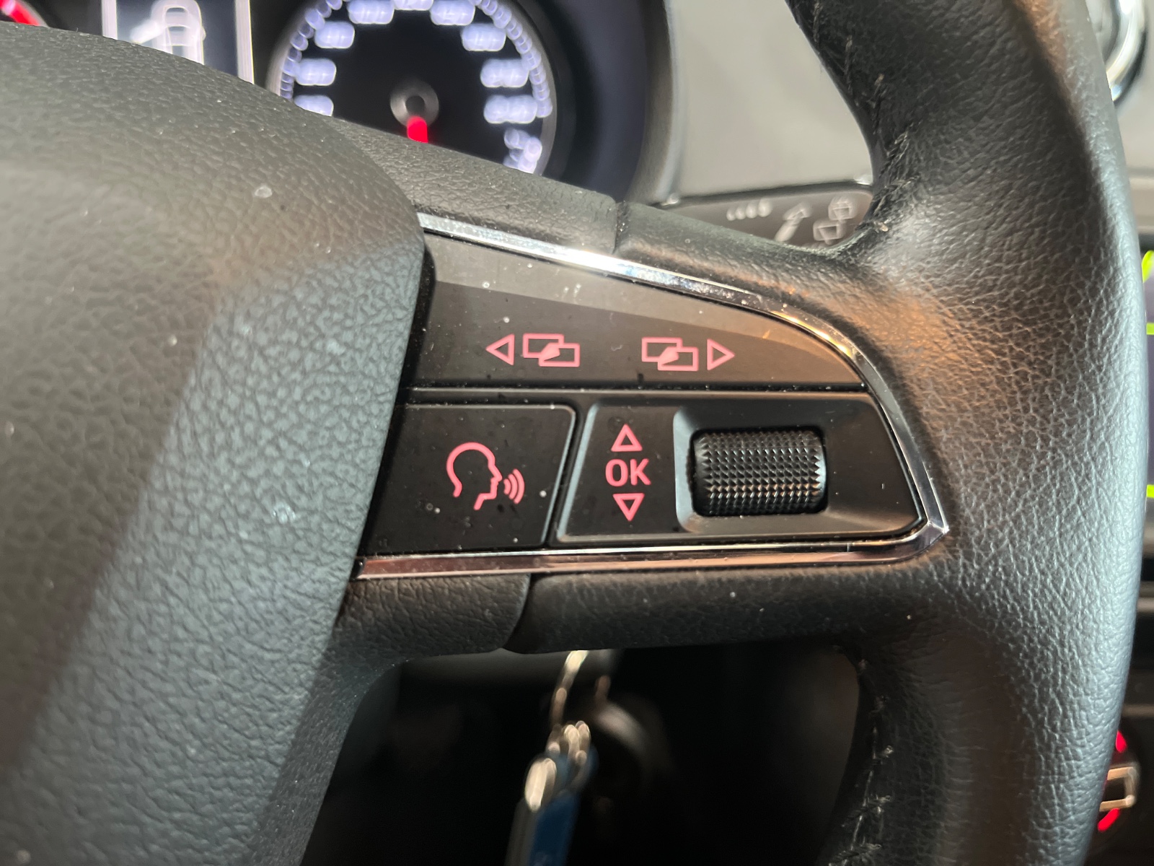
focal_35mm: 26
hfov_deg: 67.3
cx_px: 577
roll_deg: -1.8
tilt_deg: -27.1
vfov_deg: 53.1
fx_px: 867
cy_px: 433
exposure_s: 1/35
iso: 500
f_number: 1.6
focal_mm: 5.1
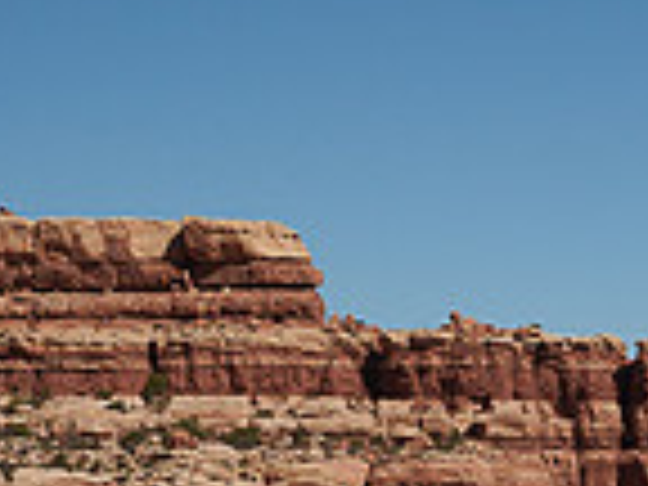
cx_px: 270
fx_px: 2565
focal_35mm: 137
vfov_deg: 10.8
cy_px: 367
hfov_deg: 14.4
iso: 400
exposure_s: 1/320
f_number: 16
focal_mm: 32
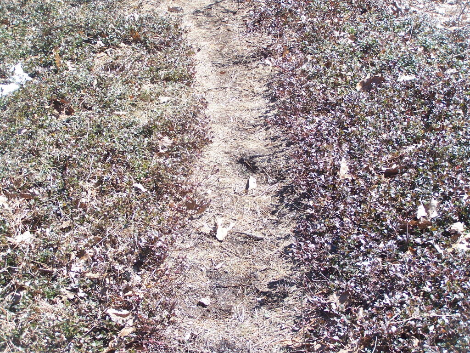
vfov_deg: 21.9
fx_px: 910
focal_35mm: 67
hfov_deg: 29.0
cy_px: 176
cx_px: 235
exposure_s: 1/320
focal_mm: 11.1
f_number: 3.2
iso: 80
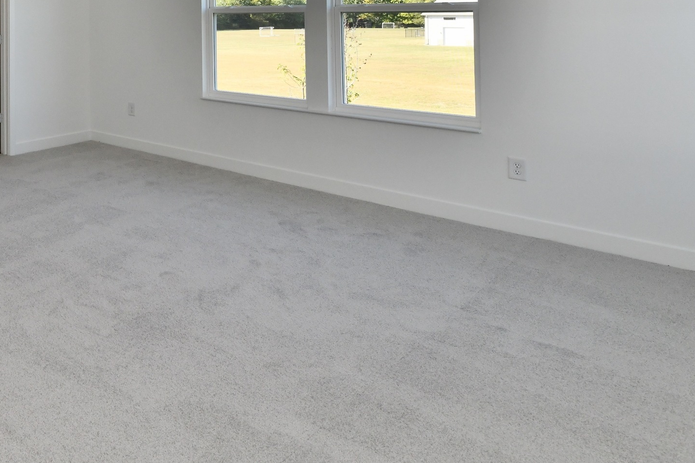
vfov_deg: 39.4
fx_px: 579
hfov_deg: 49.2
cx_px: -17
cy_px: 18
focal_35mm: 30
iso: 640
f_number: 9
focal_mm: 14
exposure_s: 1/250
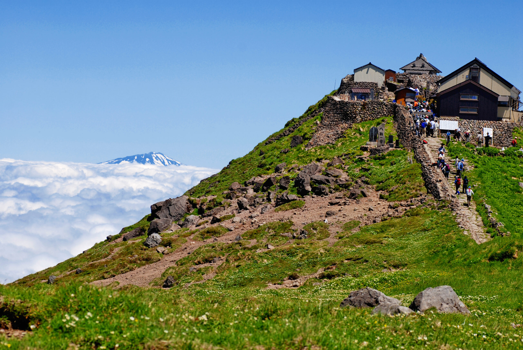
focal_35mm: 135
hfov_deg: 15.2
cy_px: 175
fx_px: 1964
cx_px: 262
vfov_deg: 10.2
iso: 100
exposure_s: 1/800
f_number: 7.1
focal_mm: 90
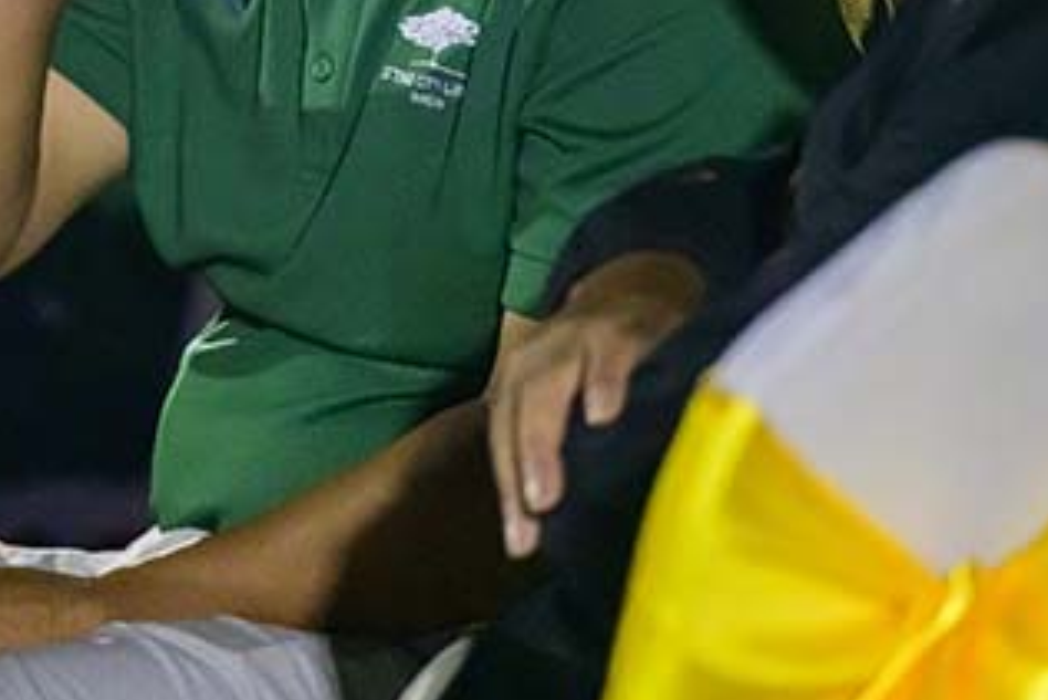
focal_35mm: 608
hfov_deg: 3.4
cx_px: 20
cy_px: -176
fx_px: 17707
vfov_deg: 2.3
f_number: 2.8
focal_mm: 200
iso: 11400
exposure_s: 1/250
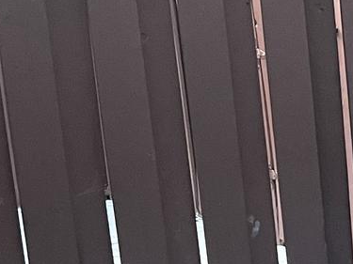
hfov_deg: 11.2
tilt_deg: -13.8
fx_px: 1448
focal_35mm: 142
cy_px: 342
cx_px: 897
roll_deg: -0.4
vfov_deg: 10.2
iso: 160
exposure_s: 1/60
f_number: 1.6
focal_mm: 5.1
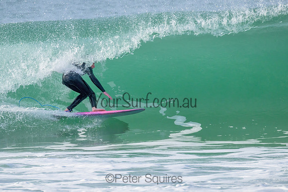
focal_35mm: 1101
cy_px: 93
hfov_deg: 1.9
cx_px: 115
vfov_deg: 1.2
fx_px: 8808
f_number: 11
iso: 1400
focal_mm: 800
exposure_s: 1/1600
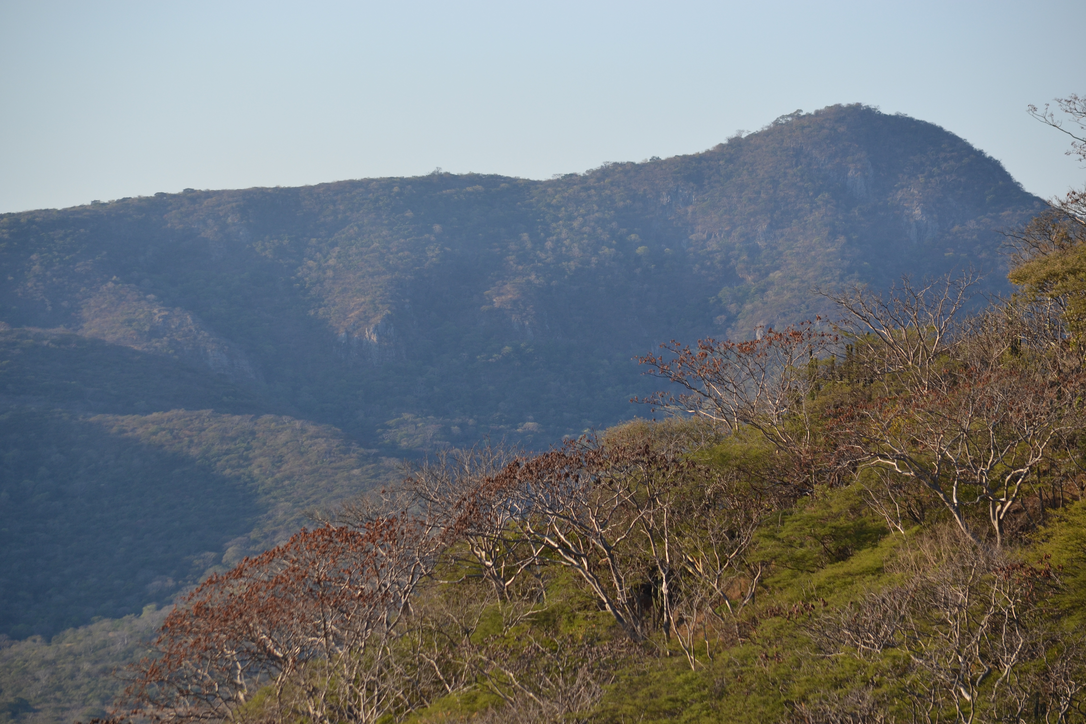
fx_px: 6335
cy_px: 362
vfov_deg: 6.5
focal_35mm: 210
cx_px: 543
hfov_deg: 9.8
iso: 220
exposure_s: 1/500
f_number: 5.6
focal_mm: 140
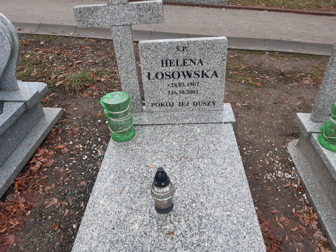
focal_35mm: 27
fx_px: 262
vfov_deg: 51.4
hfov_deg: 65.3
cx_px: 166
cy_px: 126
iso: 100
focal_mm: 3.92
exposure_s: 1/50
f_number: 1.7
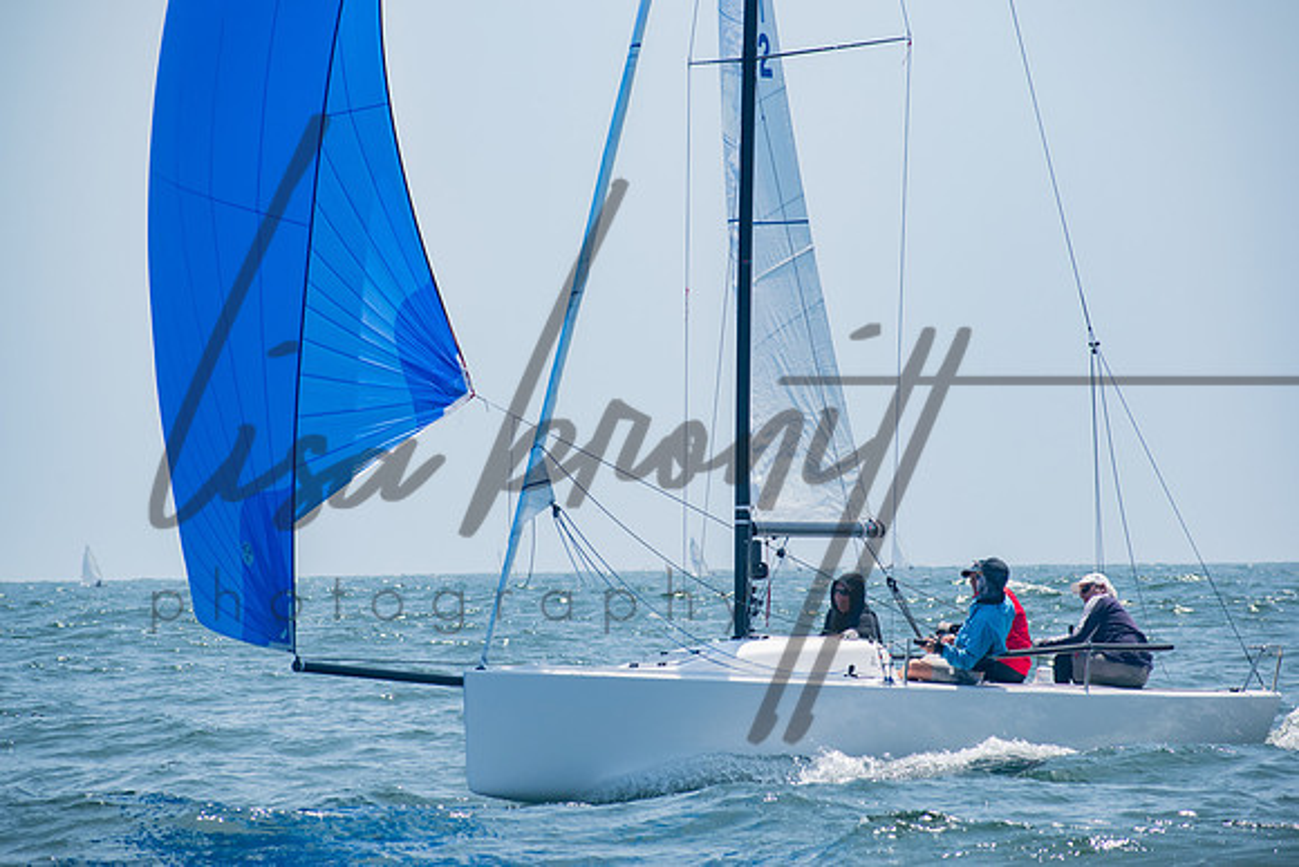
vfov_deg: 6.1
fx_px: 8120
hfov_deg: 9.1
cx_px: 650
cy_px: 434
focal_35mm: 225
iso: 400
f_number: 8
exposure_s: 1/1250
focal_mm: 150
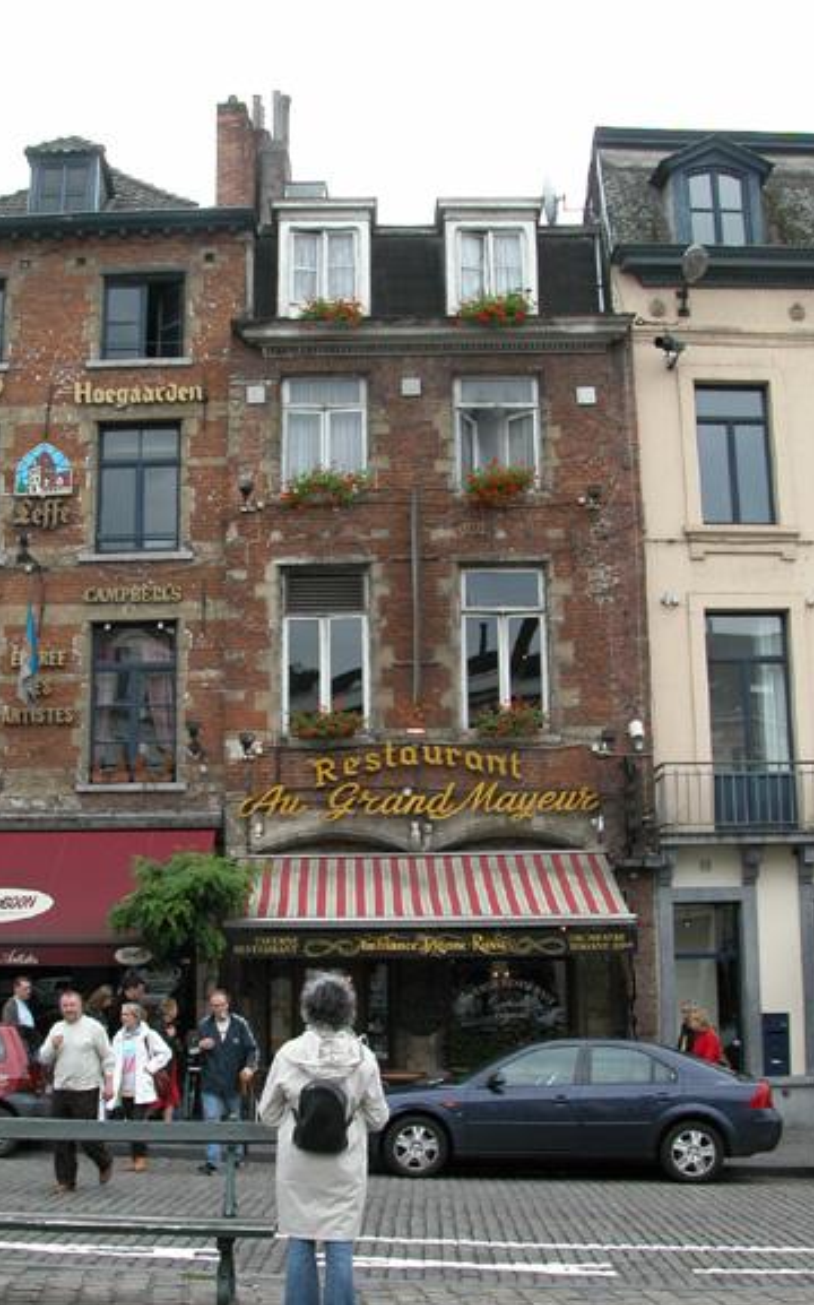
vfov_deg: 49.2
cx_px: 317
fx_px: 1422
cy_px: 710
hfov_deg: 31.8
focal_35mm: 40
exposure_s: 1/182
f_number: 4.5
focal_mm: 8.9
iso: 100
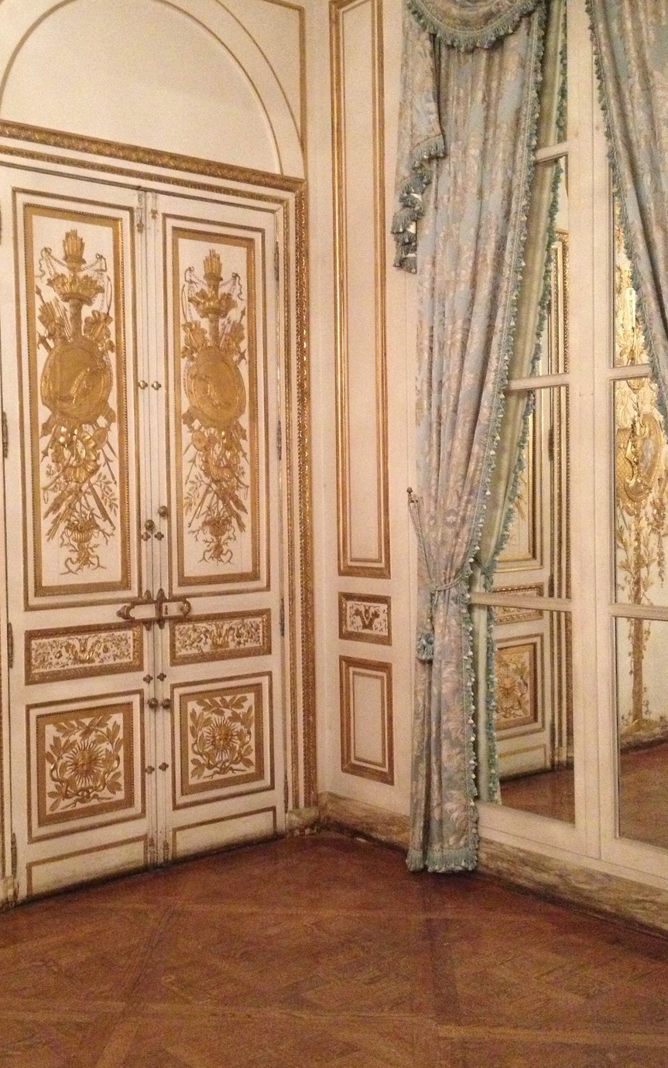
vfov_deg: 46.2
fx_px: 1252
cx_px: 230
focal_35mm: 43
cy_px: 536
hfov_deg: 29.7
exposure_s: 1/15
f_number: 2.4
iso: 640
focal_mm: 4.28
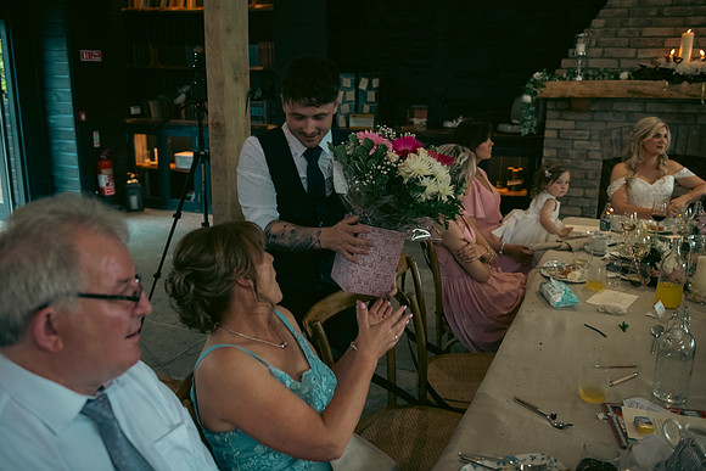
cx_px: 353
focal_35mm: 32
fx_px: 628
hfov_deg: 58.7
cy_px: 236
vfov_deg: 41.1
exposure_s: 1/160
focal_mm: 32
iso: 1000
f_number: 3.5
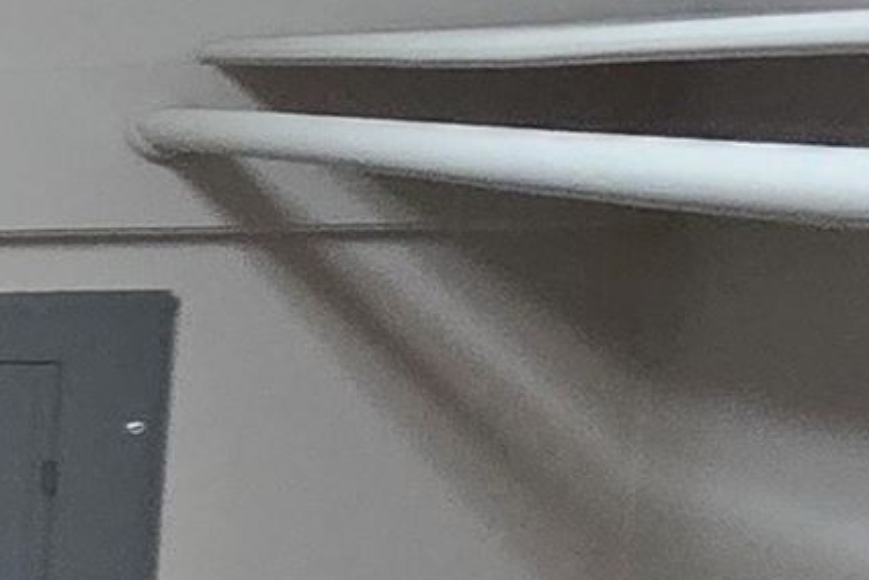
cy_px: 527
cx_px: -2185
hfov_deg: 9.5
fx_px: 2366
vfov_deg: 13.8
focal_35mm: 98
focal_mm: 2.2
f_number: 2.2
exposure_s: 1/60
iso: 160
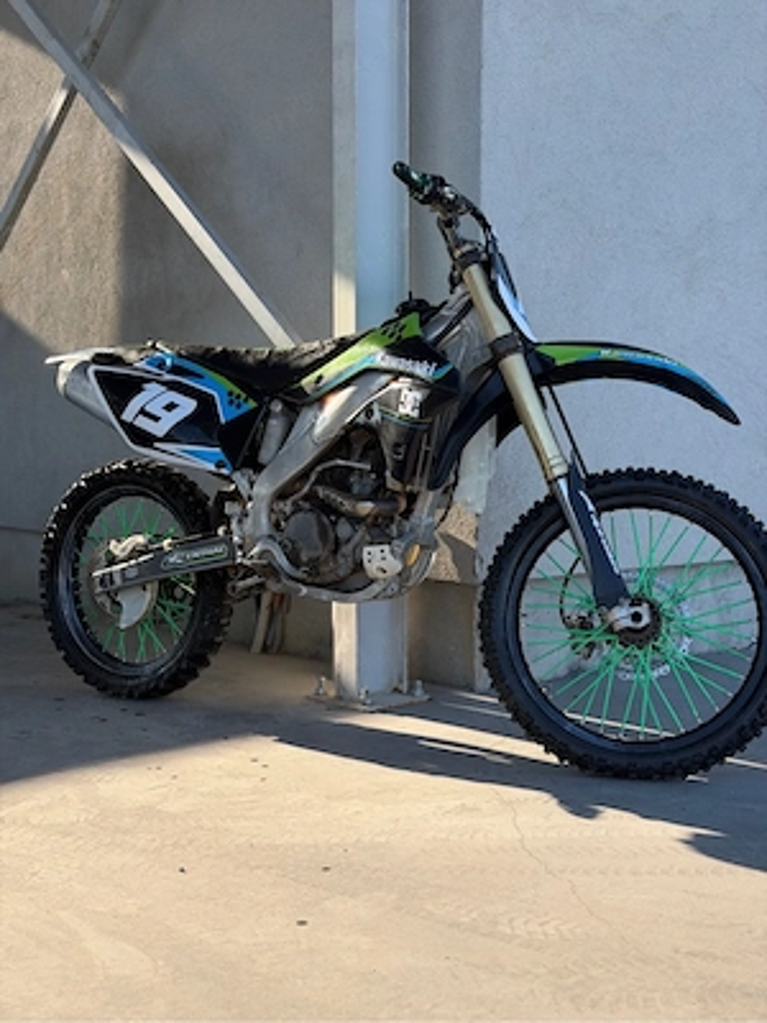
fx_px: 1418
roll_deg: -0.4
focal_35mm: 48
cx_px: 384
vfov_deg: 39.7
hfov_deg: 30.3
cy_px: 512
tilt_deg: -3.1
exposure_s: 1/1167
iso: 64
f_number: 1.78
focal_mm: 6.76
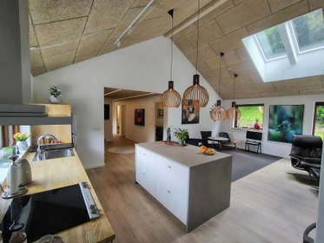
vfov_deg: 78.1
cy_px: 122
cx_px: 162
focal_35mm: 16
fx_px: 150
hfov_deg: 94.5
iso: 140
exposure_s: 1/50
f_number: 2.2
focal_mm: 1.66
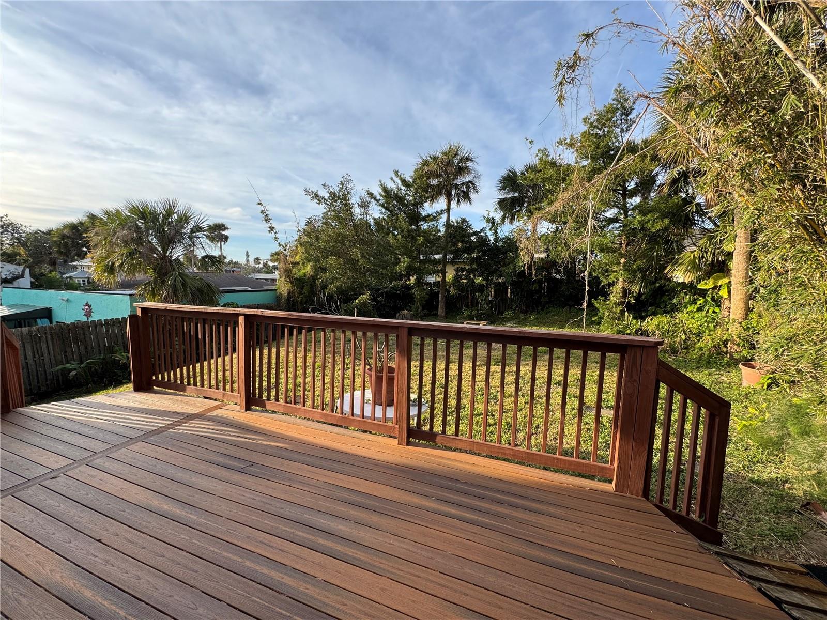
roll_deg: -1.1
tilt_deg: -6.5
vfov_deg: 85.7
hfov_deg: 102.1
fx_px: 334
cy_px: 310
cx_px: 414
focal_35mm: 14
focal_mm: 2.22
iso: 40
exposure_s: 1/371
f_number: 2.2
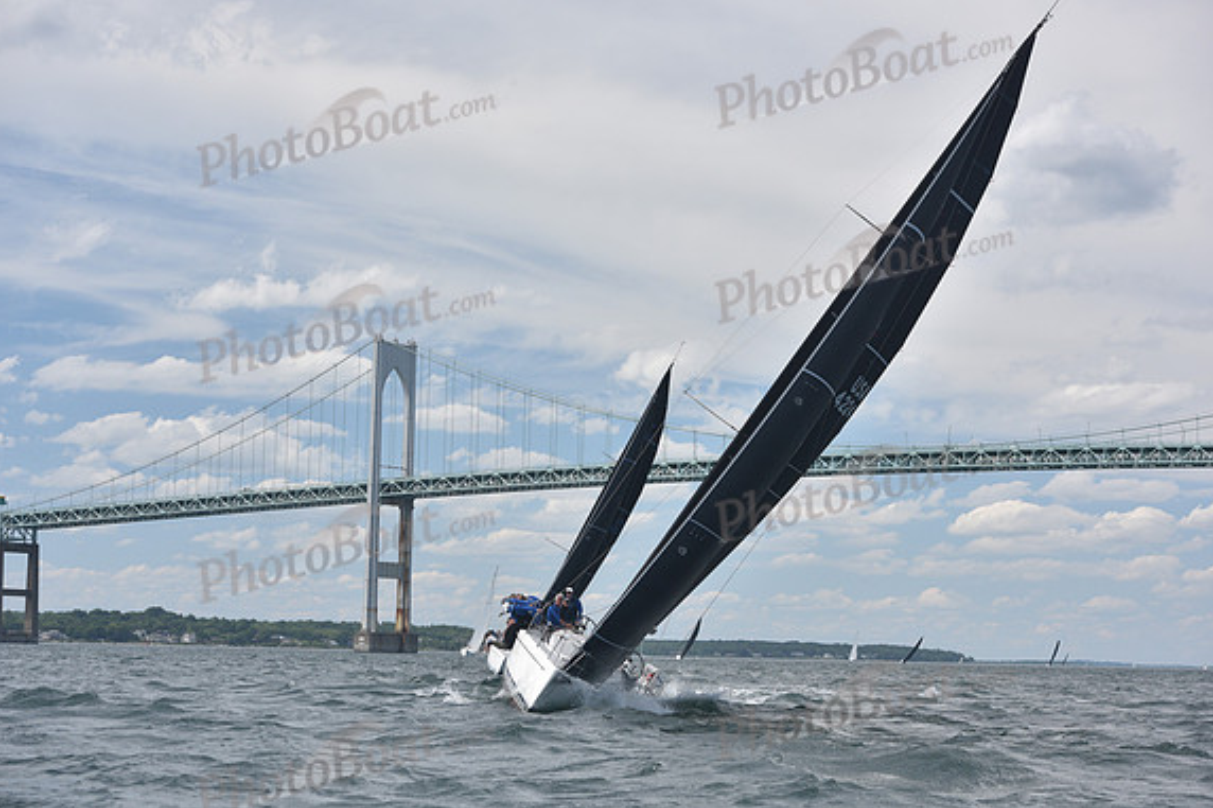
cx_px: 606
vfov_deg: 19.2
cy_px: 408
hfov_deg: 28.5
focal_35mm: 71
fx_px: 2391
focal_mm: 70
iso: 320
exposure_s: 1/800
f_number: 6.3
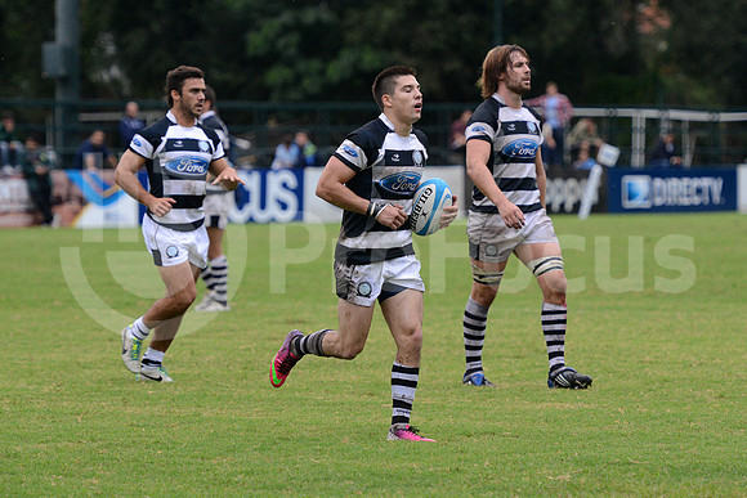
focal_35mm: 200
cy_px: 249
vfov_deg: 6.9
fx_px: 4151
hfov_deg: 10.3
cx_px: 374
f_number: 4
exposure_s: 1/500
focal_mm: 200
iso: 3200
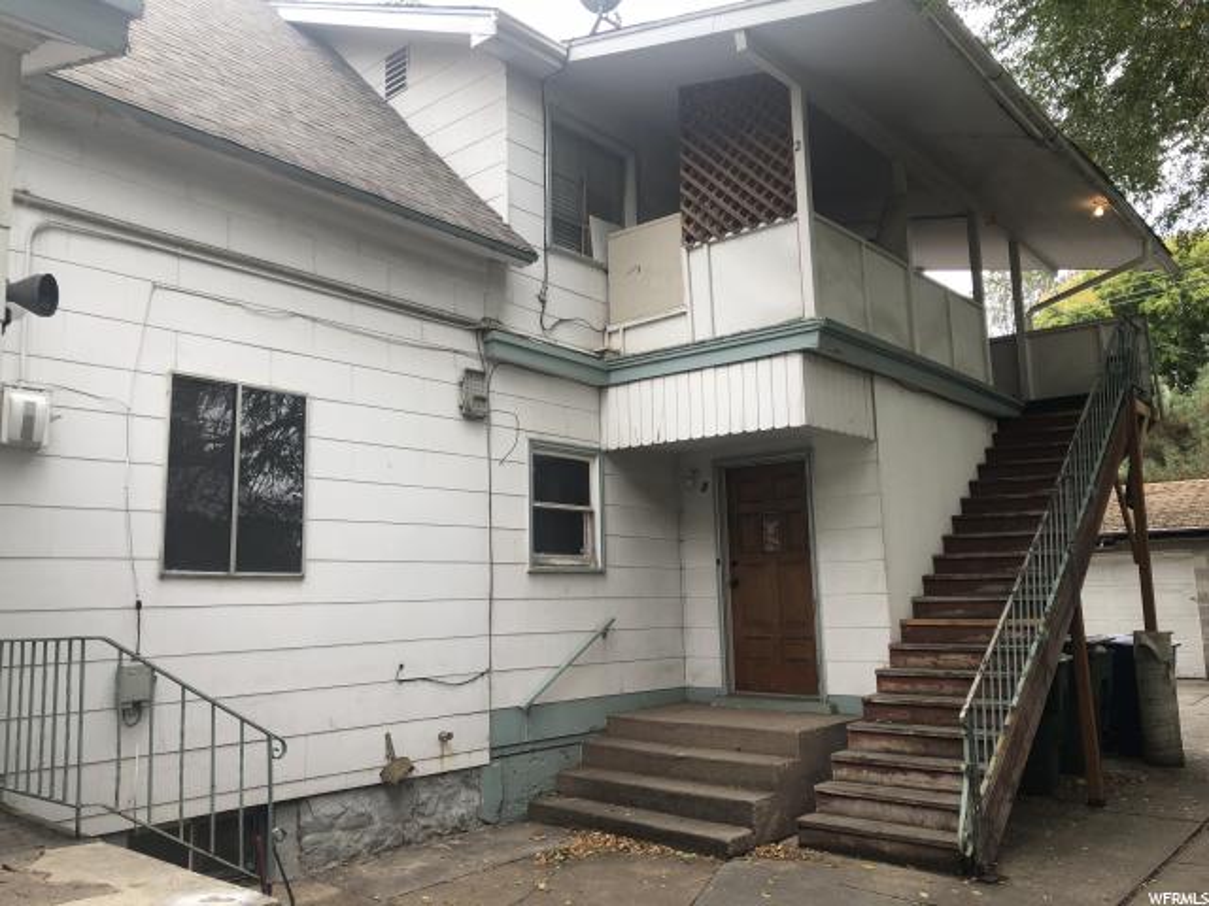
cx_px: 604
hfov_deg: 63.4
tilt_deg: +10.2
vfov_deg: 49.7
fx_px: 978
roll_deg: +1.1
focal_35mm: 28
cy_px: 453
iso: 20
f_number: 1.8
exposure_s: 1/324
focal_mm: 3.99
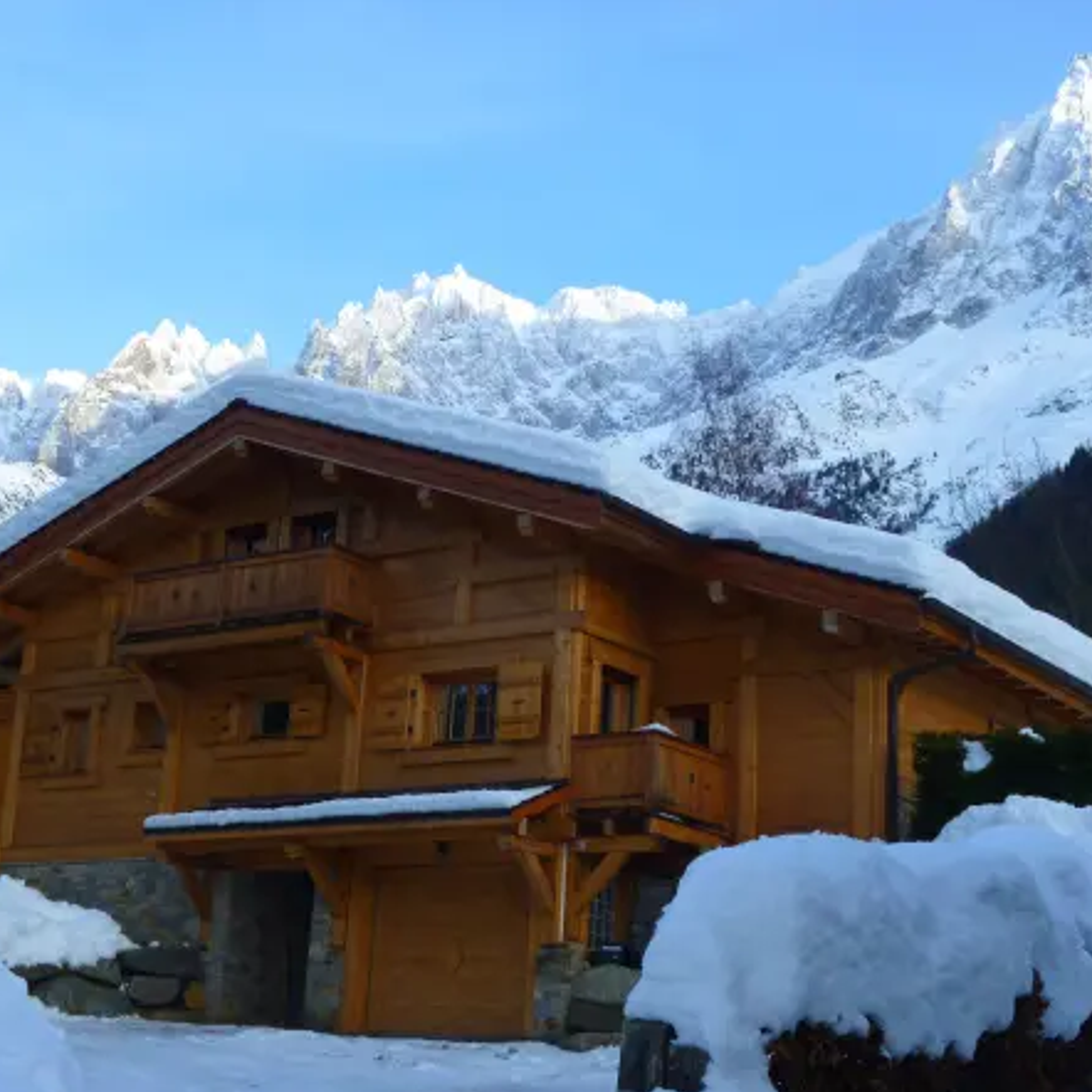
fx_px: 1927
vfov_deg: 31.6
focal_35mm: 54
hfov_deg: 31.6
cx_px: 531
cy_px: 548
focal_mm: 8.1
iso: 80
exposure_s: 1/160
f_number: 4.2
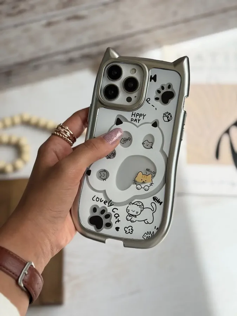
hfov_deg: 30.3
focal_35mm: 48
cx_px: 118
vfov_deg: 39.7
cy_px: 158
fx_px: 438
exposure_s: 1/2252
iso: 64
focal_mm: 6.76
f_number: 1.78
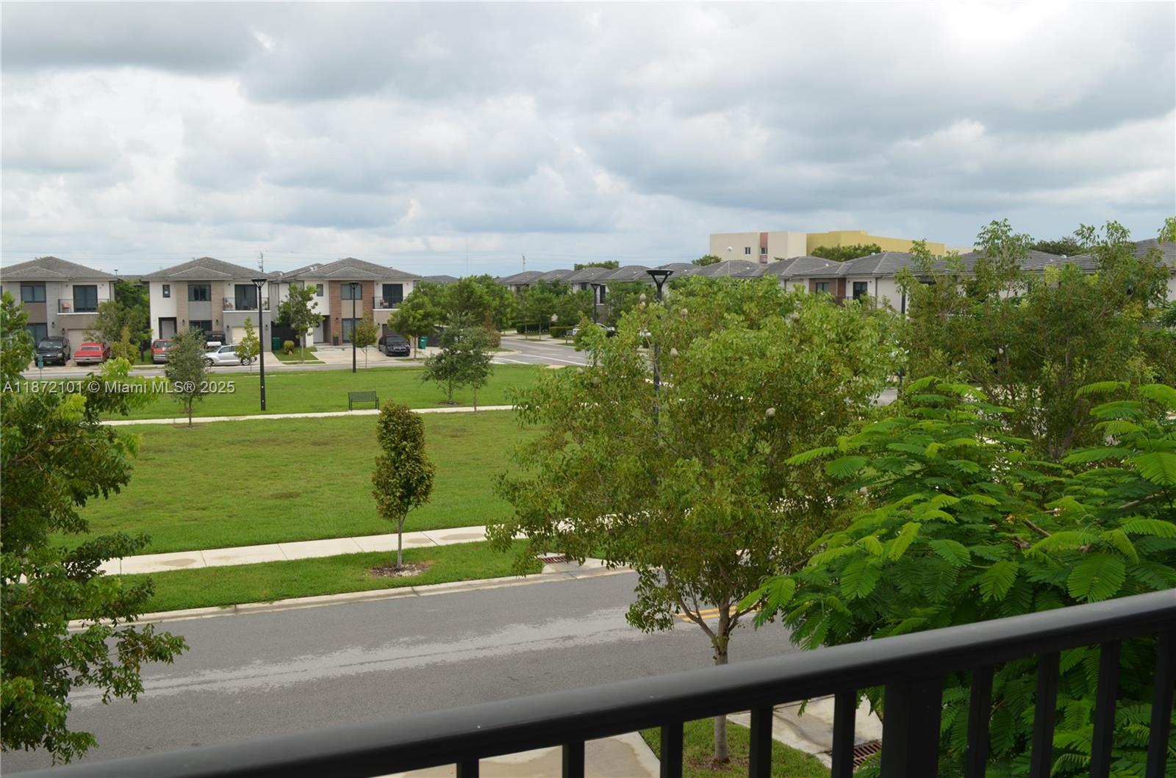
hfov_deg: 57.3
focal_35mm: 33
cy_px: 389
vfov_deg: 39.8
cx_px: 588
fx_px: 1076
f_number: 9
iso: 100
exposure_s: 1/160
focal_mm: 22
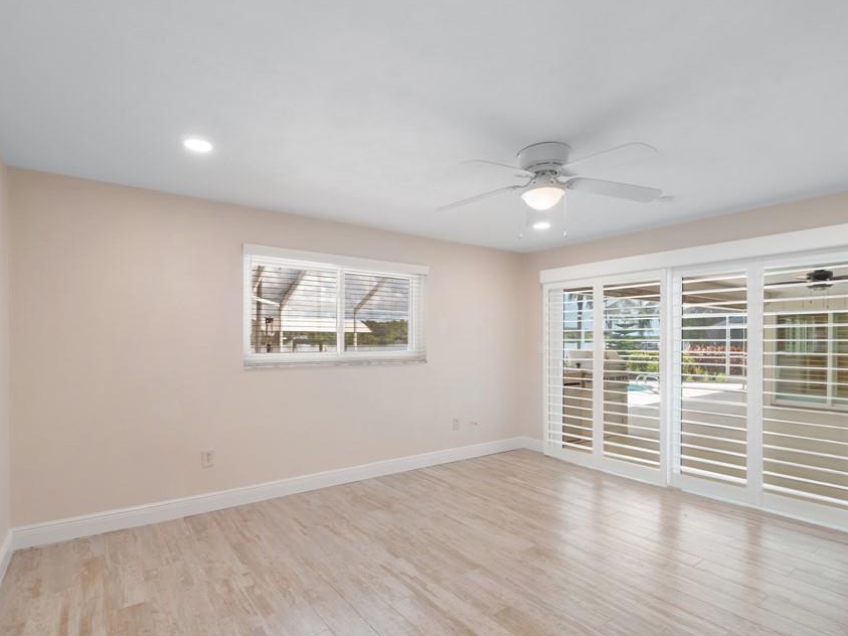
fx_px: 416
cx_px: 385
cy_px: 342
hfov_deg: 90.8
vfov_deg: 74.6
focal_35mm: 17
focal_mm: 7
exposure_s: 1/10
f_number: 7.1
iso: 200
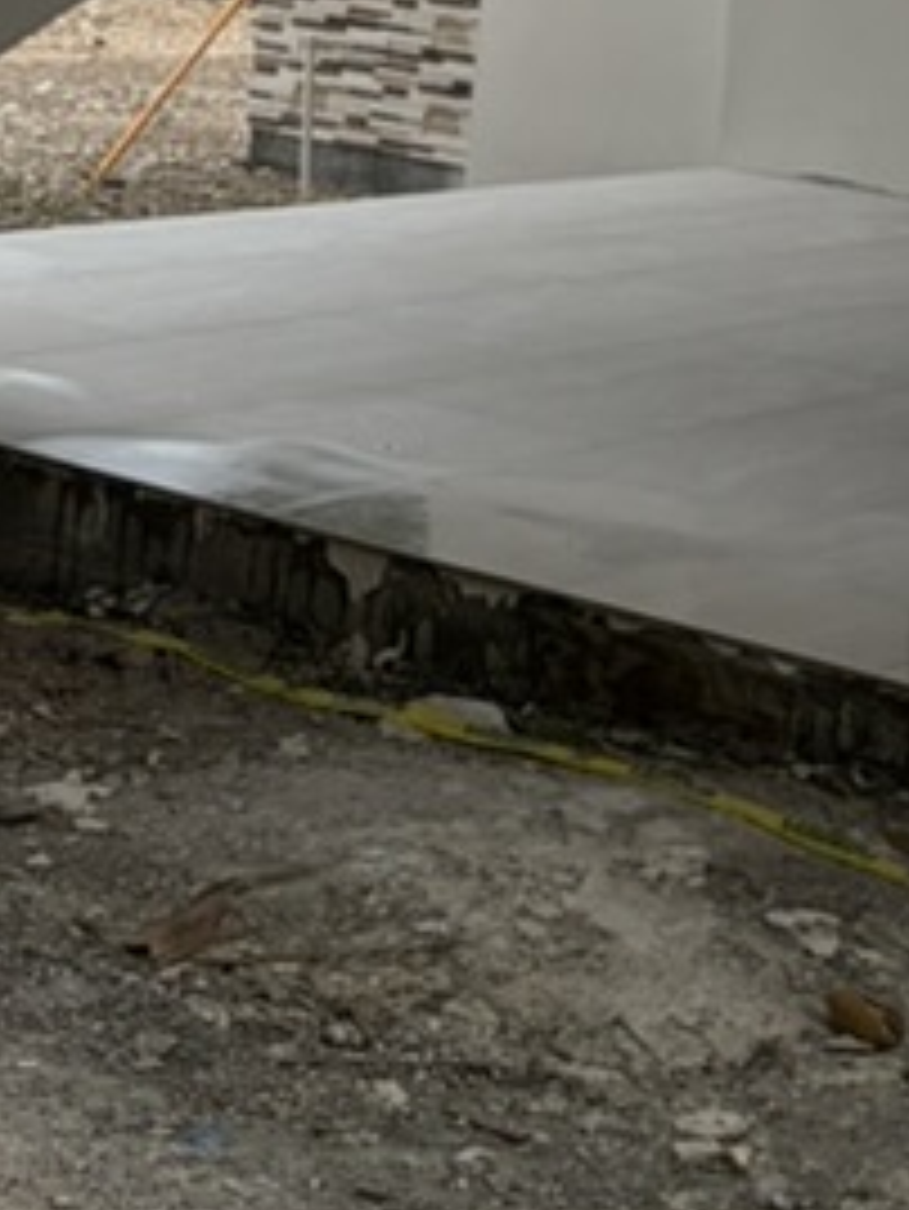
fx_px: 3464
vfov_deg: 17.0
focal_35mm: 99
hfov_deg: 14.9
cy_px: -846
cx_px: 495
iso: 50
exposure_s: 1/3448
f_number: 1.6
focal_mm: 5.96
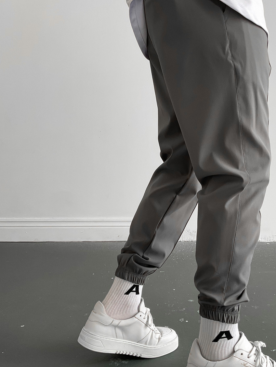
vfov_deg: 45.8
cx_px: 177
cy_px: 180
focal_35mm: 41
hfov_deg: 34.9
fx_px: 436
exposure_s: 1/80
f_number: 1.8
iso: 64
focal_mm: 3
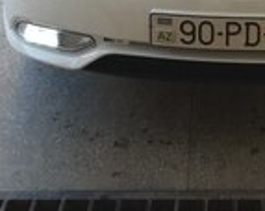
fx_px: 744
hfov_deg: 19.8
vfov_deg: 15.1
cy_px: -96
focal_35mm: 95
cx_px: 237
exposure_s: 1/201
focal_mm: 3.7
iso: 64
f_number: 1.9
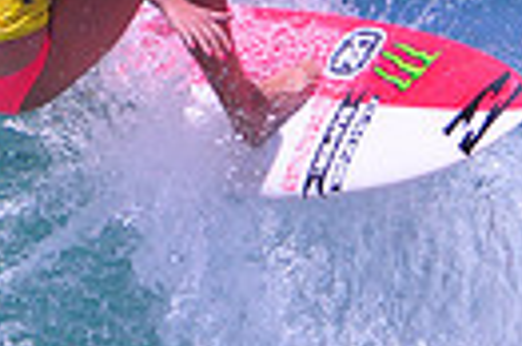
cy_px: -18
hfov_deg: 0.8
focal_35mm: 2597
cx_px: 267
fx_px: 37609
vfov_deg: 0.5
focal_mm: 390
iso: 640
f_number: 5.6
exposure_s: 1/4000
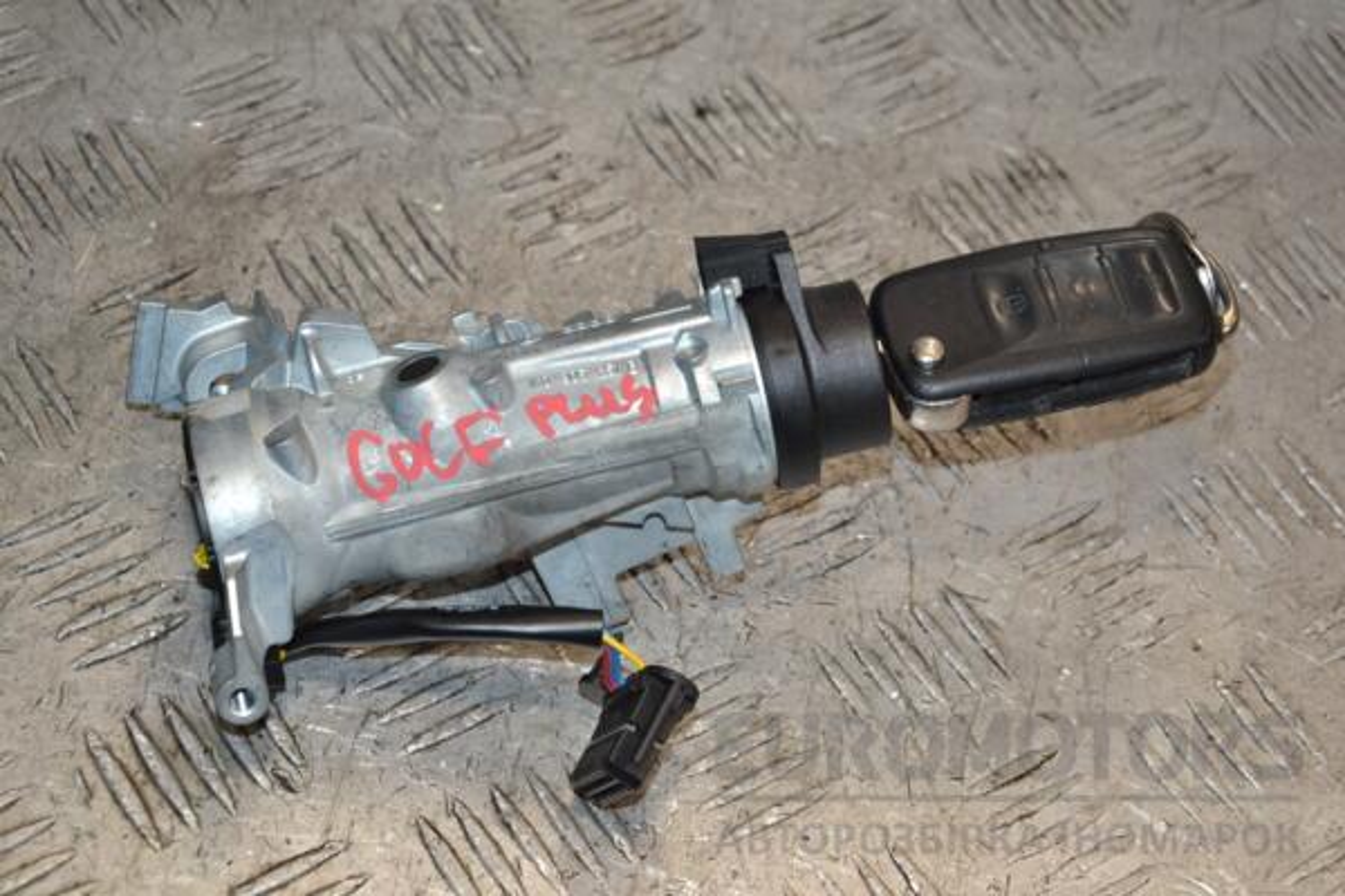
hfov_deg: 21.9
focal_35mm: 93
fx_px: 3474
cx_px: 672
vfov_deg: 14.7
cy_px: 448
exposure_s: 1/200
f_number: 7.1
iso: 800
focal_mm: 62
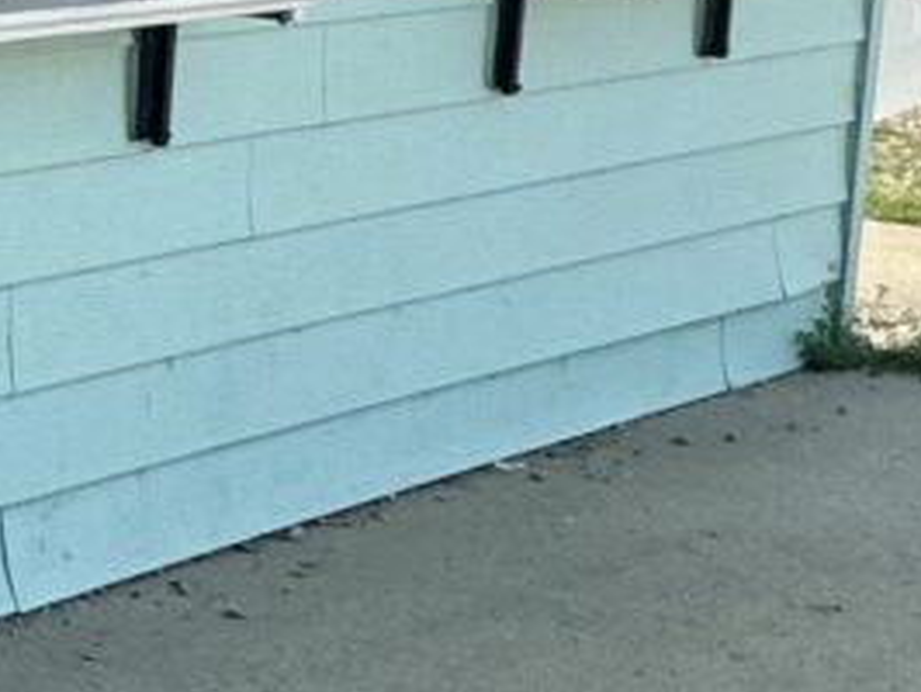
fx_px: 2690
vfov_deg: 14.6
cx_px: -1111
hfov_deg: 14.6
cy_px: 142
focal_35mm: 101
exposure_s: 1/956
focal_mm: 2.22
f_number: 2.2
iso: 40
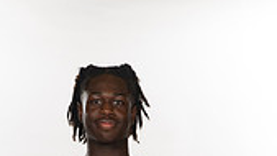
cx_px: 118
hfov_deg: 12.9
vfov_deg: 6.9
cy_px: 365
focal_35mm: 167
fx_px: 1226
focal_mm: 60
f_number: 7.1
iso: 800
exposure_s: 1/320
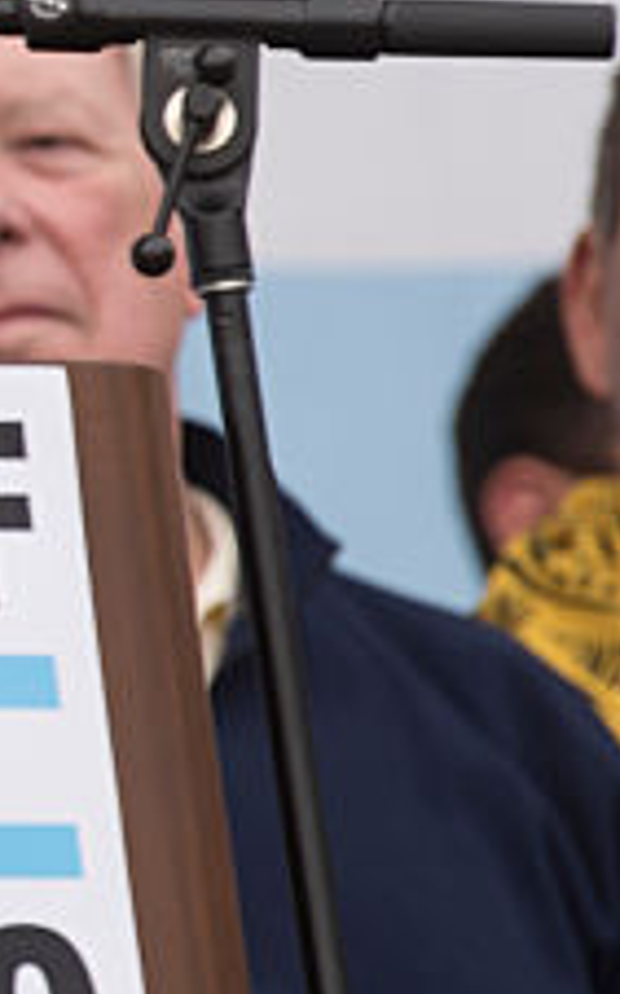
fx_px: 25039
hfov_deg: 1.4
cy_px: 84
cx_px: -1165
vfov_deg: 2.3
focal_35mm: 925
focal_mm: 200
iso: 100
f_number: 4.5
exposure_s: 1/200
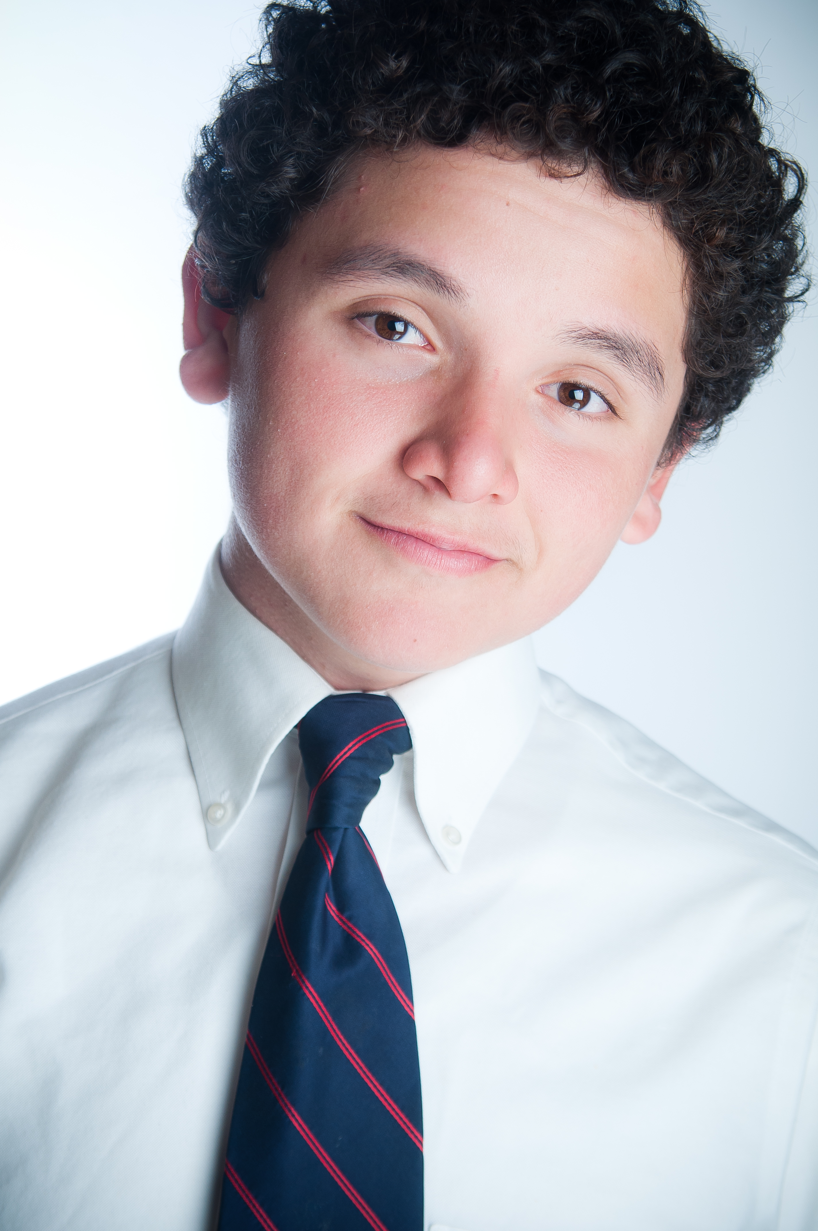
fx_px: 3178
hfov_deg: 14.7
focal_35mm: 93
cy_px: 616
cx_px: 409
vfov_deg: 21.9
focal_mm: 62
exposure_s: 1/125
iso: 100
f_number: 6.3
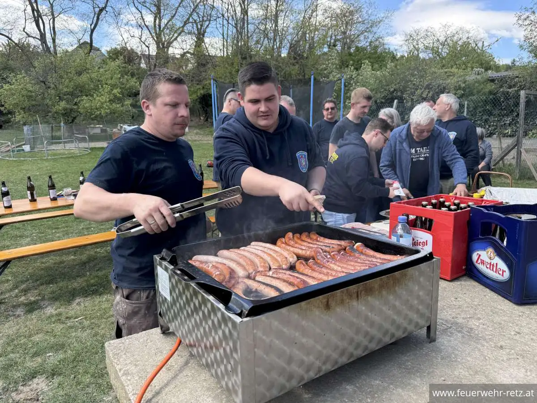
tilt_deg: -10.5
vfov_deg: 56.8
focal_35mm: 24
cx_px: 268
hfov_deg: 71.6
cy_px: 202
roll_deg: +3.6
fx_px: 372
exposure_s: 1/792
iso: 80
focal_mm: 6.76
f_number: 1.78
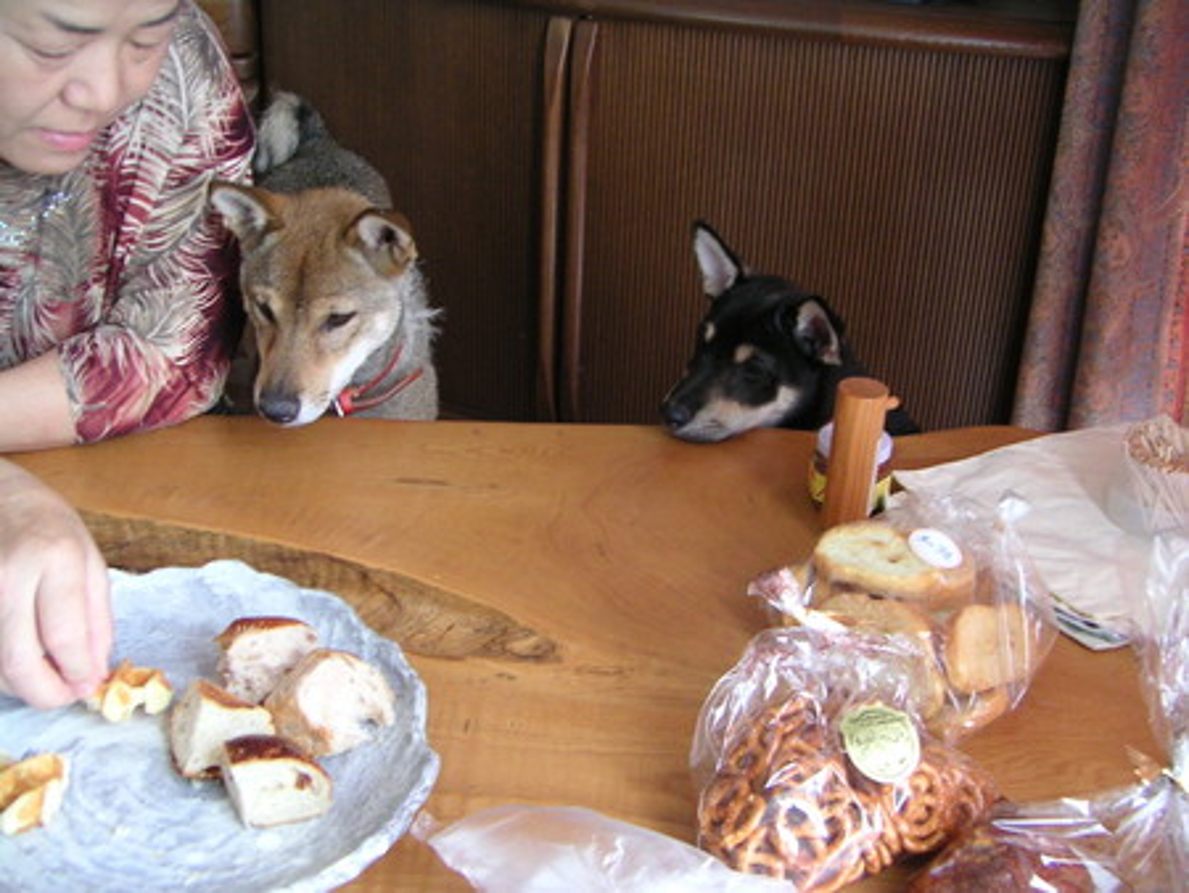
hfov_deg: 44.8
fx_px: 1443
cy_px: 446
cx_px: 594
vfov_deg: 34.4
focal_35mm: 42
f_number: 2.9
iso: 125
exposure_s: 1/45
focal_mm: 5.5
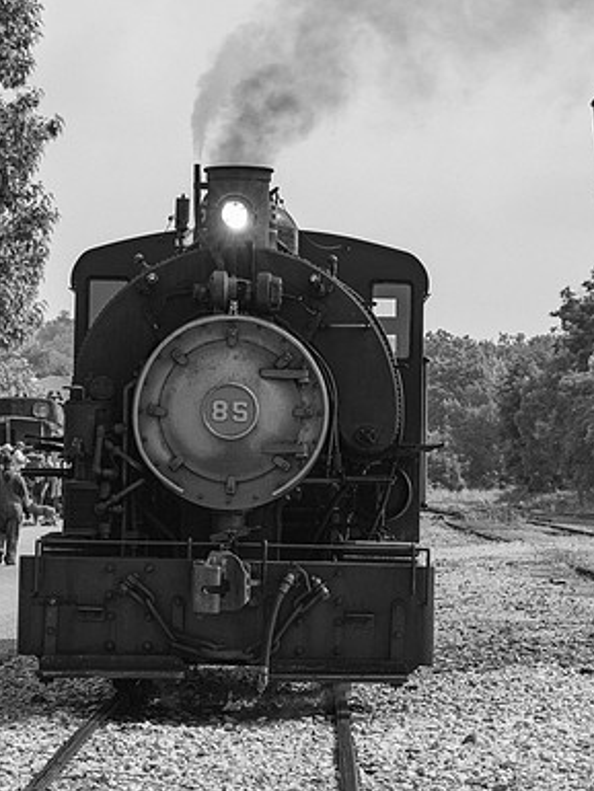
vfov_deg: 15.3
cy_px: 396
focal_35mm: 129
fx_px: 2950
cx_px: 115
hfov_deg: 11.5
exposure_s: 1/100
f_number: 11
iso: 64
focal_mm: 89
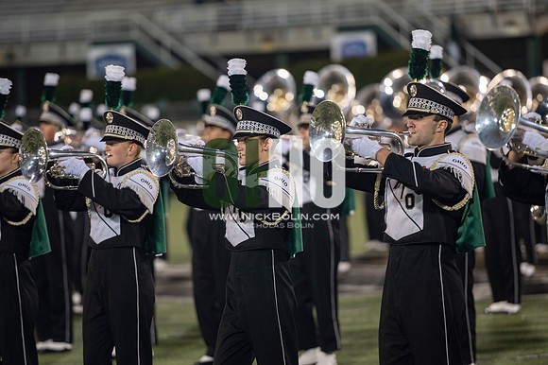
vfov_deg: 6.9
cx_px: 274
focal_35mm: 200
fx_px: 3043
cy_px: 182
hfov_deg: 10.3
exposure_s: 1/500
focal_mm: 200
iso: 1000
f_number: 2.8
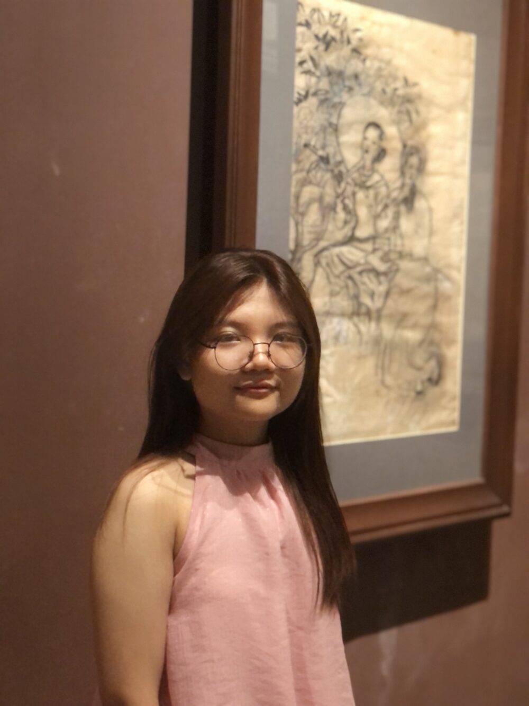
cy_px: 353
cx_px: 264
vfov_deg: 33.8
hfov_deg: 25.7
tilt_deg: -4.2
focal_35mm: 57
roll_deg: -2.3
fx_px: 1161
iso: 1250
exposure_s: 1/30
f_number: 2.8
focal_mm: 6.6
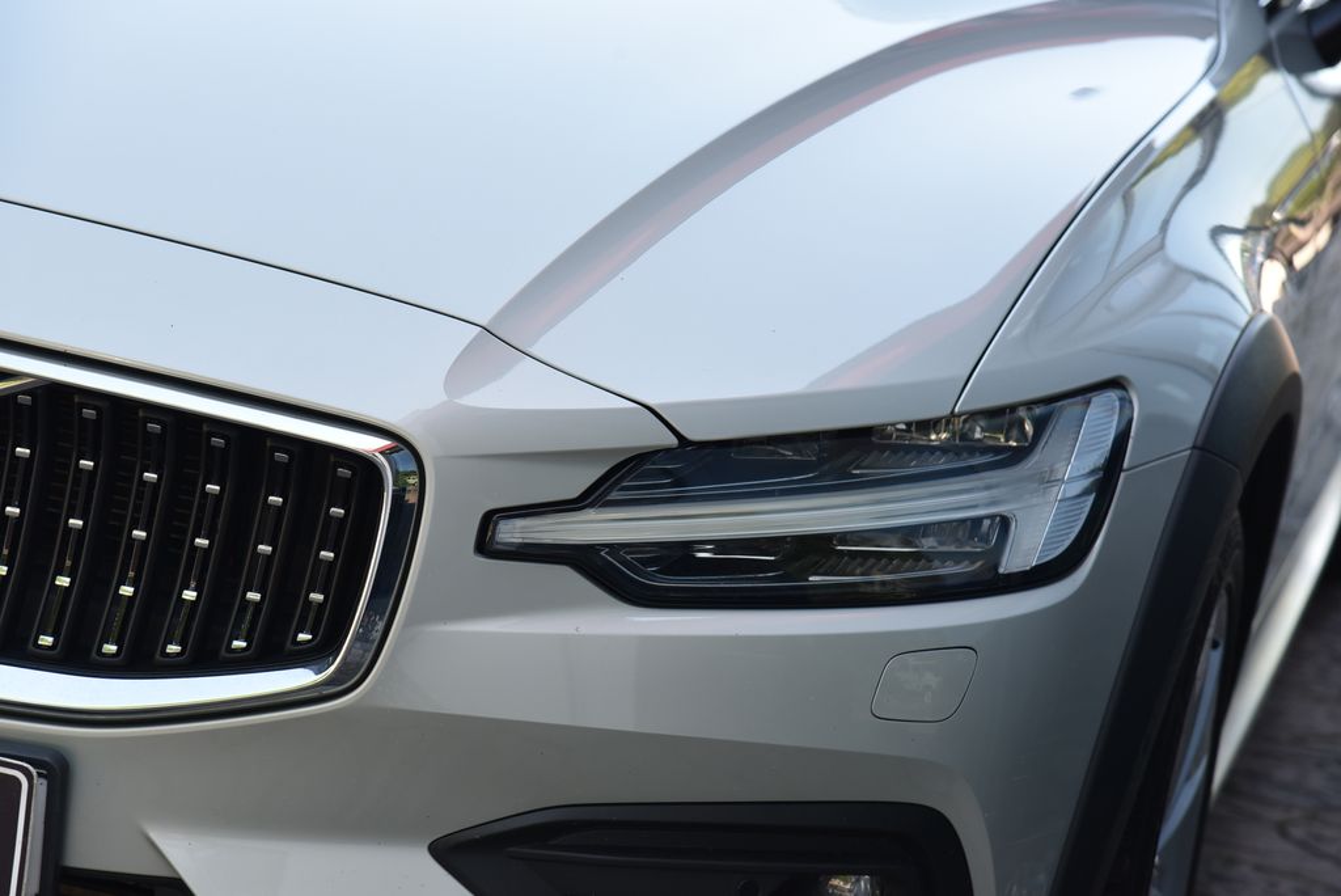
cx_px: 670
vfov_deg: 11.4
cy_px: 448
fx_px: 4472
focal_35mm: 120
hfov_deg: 17.1
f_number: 6.3
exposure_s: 1/160
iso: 500
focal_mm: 120
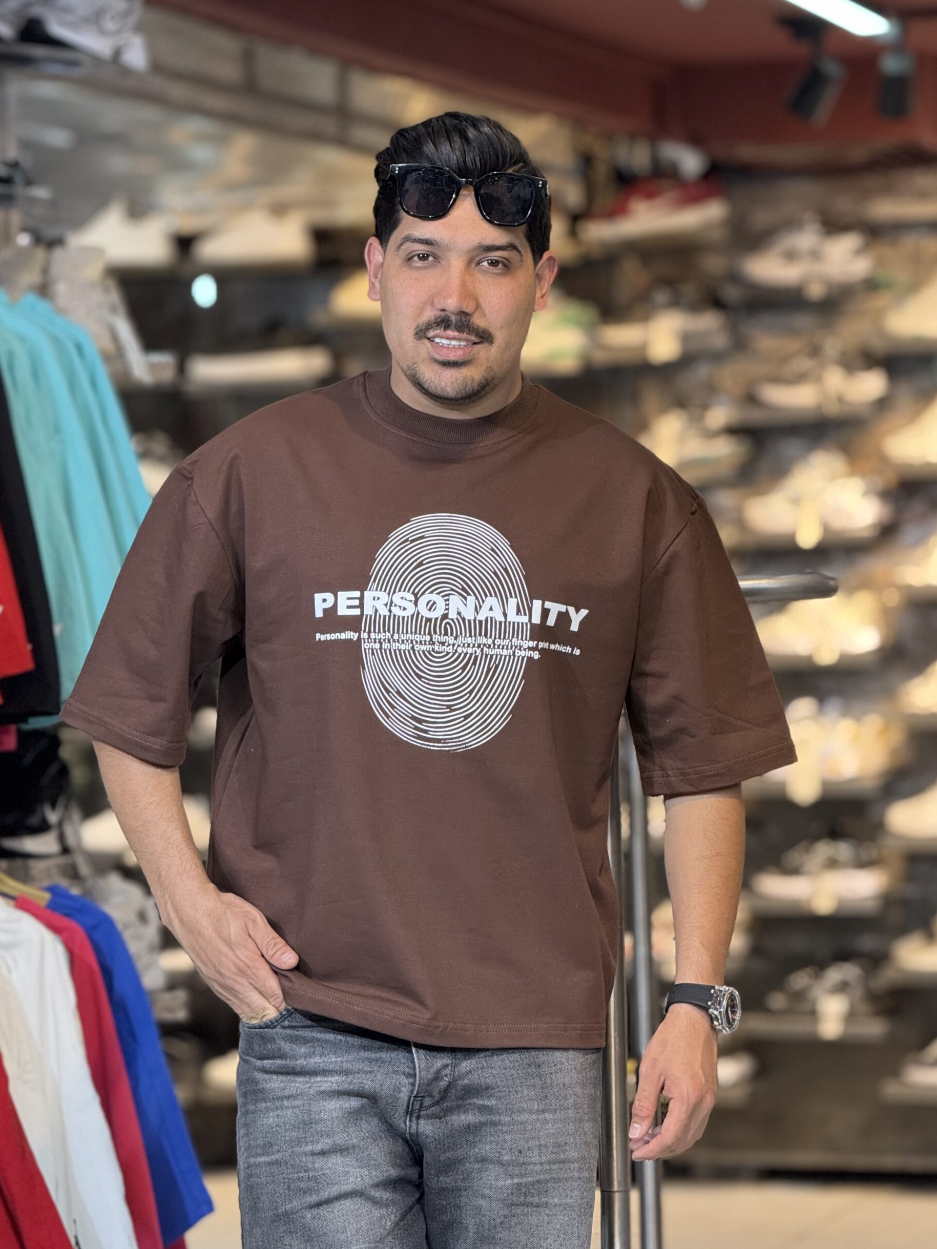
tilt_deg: -0.8
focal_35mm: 126
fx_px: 4547
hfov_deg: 11.8
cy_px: 649
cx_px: 472
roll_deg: +0.3
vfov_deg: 15.6
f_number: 2.8
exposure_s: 1/100
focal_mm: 15.66
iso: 320
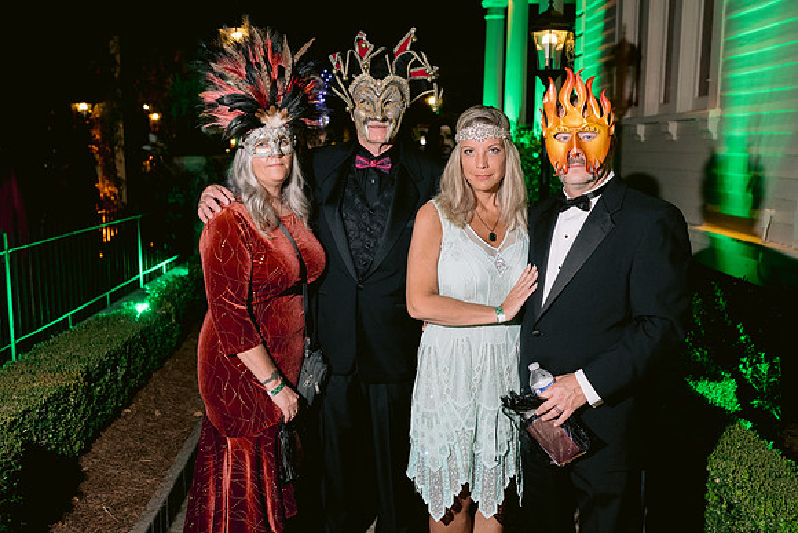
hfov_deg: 54.4
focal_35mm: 35
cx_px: 399
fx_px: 776
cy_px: 266
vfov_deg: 37.9
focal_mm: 35
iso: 1250
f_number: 3.2
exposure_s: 1/160
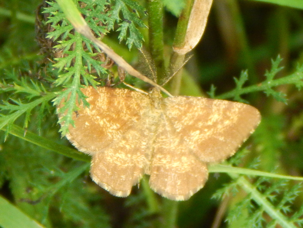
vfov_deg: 4.7
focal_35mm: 315
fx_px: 2758
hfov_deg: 6.3
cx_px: 152
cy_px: 114
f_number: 5.7
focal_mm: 56.5
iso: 280
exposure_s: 1/60
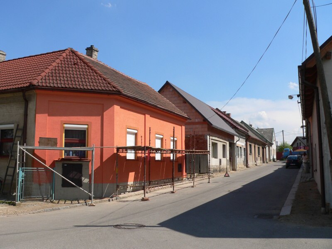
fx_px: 345
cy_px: 124
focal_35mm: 36
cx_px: 166
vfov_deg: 39.7
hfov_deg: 51.4
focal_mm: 6
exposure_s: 1/500
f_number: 4.6
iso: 80
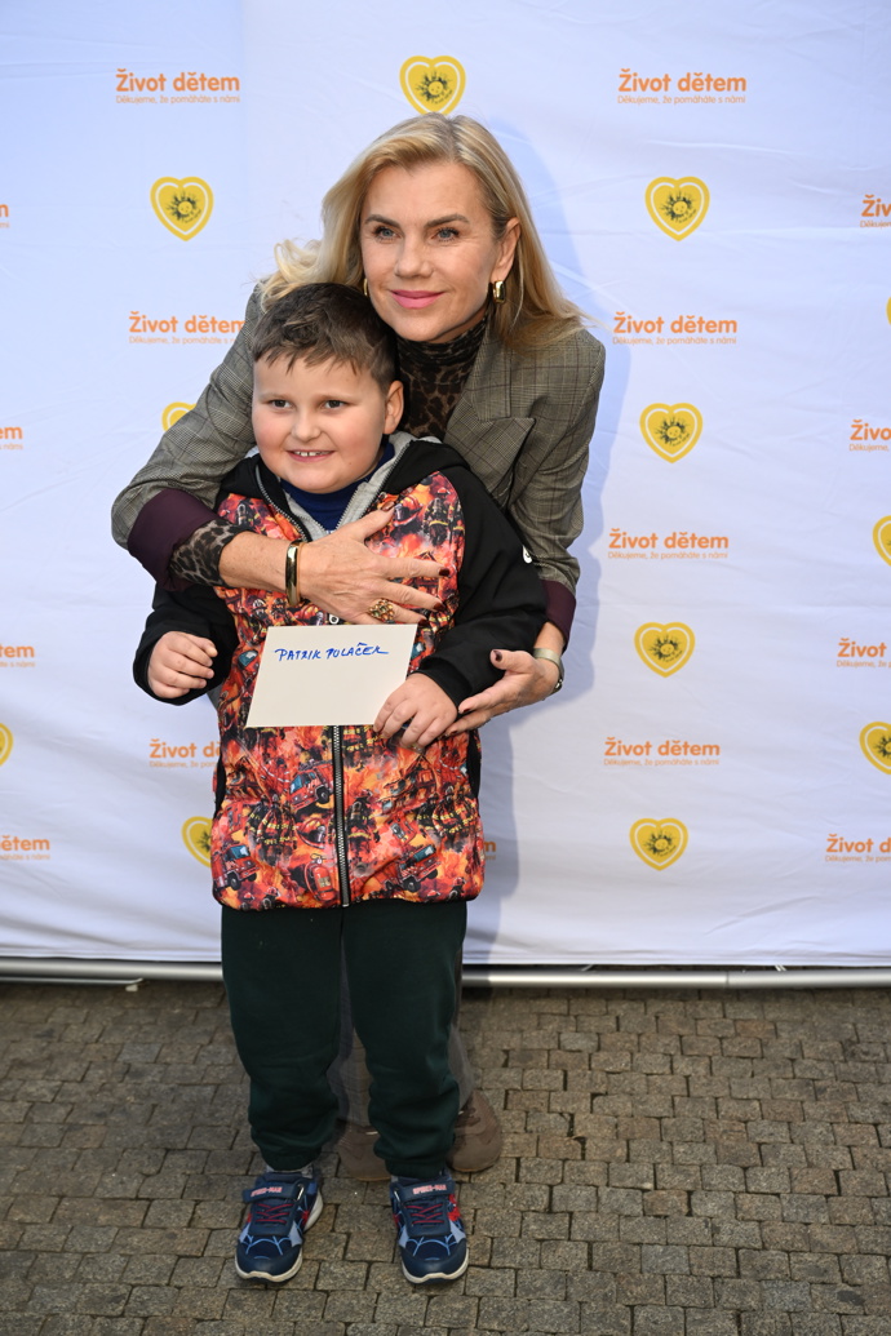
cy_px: 668
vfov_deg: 41.1
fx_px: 1782
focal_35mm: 48
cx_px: 446
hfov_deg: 28.1
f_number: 5
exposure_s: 1/400
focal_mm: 48
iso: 500
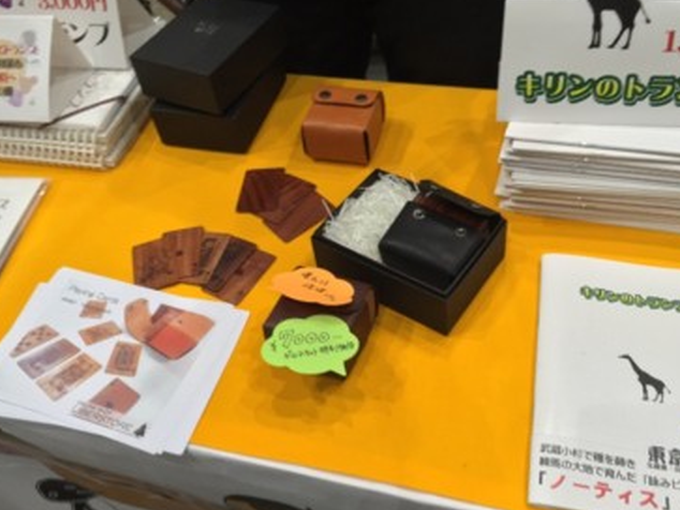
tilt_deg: -47.0
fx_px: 707
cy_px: 244
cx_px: 348
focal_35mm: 36
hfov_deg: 51.4
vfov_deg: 39.6
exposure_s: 1/30
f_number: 2.2
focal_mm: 4.15
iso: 40
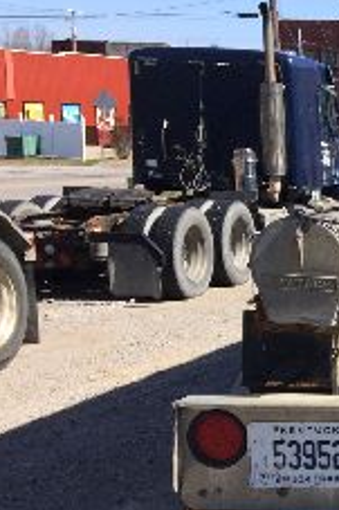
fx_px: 1202
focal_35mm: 85
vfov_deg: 23.8
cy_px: 350
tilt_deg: -10.1
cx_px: 709
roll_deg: +0.1
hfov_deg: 13.4
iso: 32
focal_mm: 4.15
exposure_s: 1/1520
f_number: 2.2
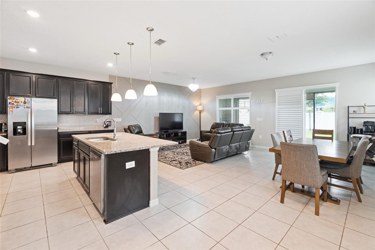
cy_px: 125
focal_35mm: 16
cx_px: 188
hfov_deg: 96.7
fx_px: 167
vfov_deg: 73.8
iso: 12800
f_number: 9
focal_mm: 16
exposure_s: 1/25
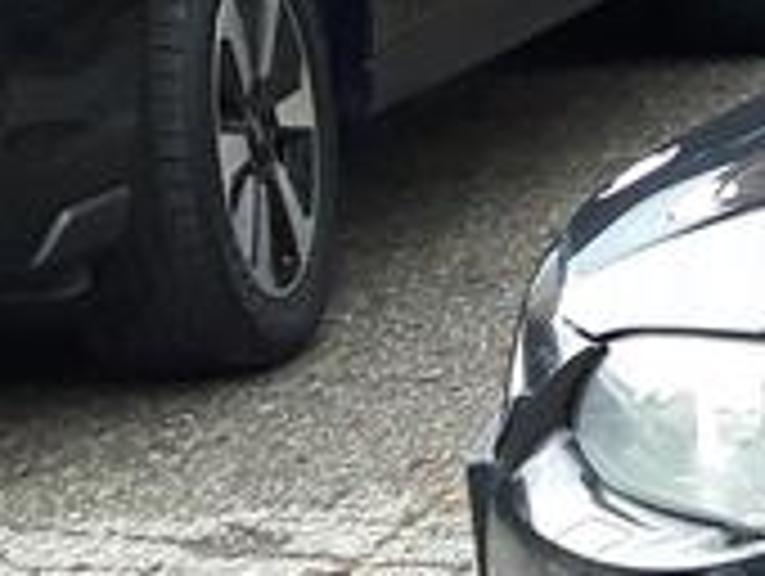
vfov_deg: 6.4
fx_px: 5156
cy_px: 198
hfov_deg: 7.0
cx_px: 2727
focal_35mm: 233
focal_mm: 3.7
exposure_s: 1/121
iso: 40
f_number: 1.9
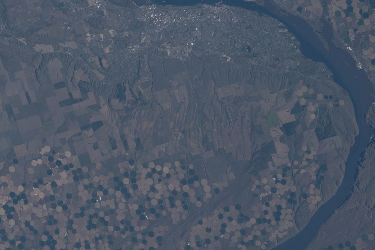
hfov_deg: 5.8
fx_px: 3708
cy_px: 53
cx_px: 187
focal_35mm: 356
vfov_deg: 3.9
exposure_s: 1/2000
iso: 500
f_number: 8
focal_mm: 200
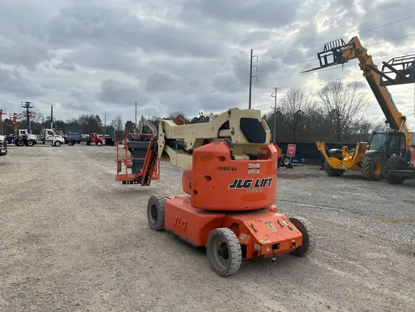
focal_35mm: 26
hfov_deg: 67.3
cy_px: 156
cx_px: 208
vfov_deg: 53.1
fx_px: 312
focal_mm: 5.7
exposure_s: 1/3257
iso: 50
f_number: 1.5
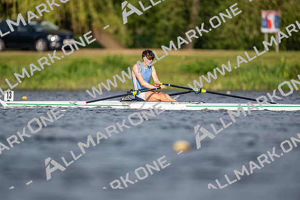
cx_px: 150
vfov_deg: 2.3
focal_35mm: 600
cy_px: 100
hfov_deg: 3.4
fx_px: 5001
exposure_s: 1/2500
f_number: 4
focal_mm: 600
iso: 220
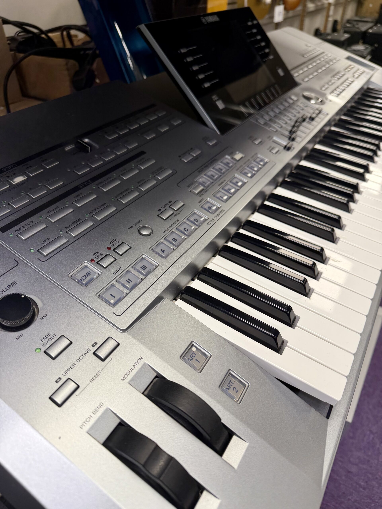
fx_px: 353
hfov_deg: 56.8
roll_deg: -0.7
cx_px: 191
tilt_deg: -38.5
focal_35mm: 24
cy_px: 254
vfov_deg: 71.6
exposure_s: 1/100
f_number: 1.78
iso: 80
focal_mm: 6.76
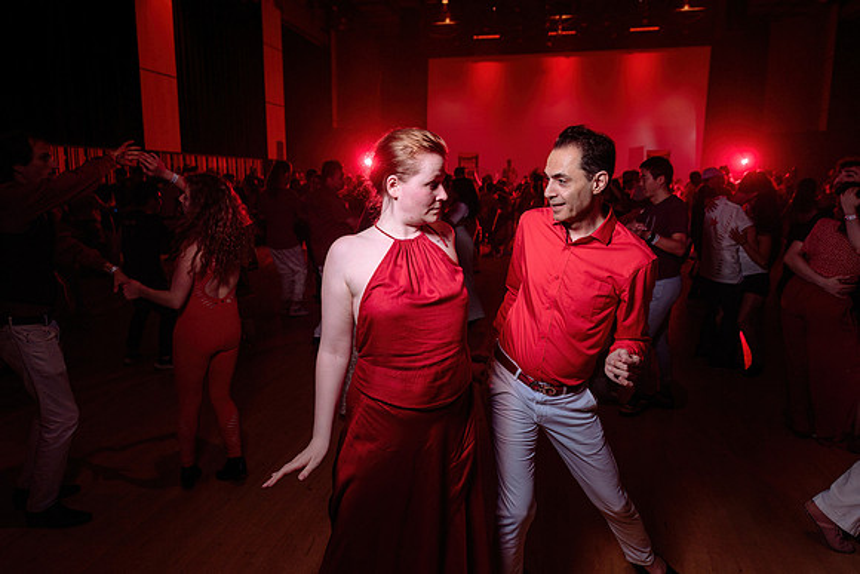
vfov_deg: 50.5
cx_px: 430
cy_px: 272
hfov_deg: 70.5
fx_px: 609
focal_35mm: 25
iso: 800
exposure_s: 1/60
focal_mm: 24
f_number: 2.8
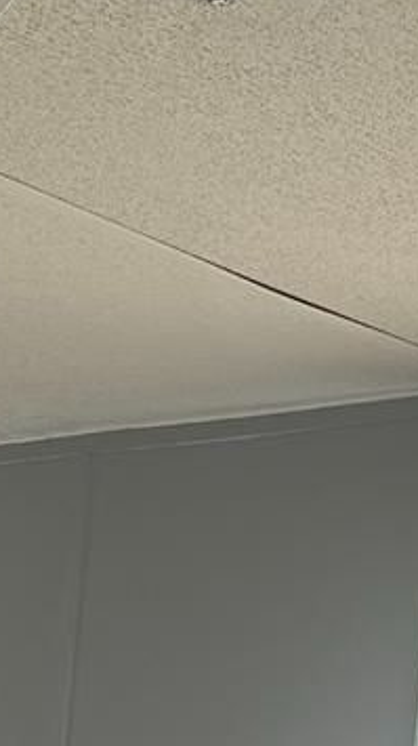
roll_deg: -1.5
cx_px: -832
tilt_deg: -9.0
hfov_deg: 7.2
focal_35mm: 151
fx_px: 2983
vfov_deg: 13.0
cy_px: 1290
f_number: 1.78
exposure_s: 1/121
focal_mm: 6.86
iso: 100
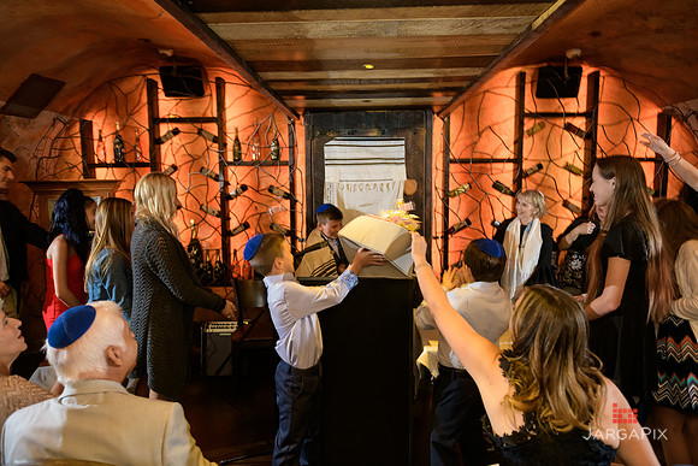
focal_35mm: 24
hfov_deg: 73.7
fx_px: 465
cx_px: 349
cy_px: 233
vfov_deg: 53.2
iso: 1600
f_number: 3.2
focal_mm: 24
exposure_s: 1/125
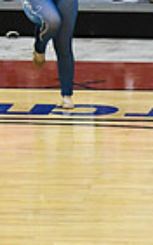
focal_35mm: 515
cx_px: 489
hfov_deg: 2.5
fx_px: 3439
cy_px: 105
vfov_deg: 4.1
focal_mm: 82
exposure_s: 1/500
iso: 6400
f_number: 4
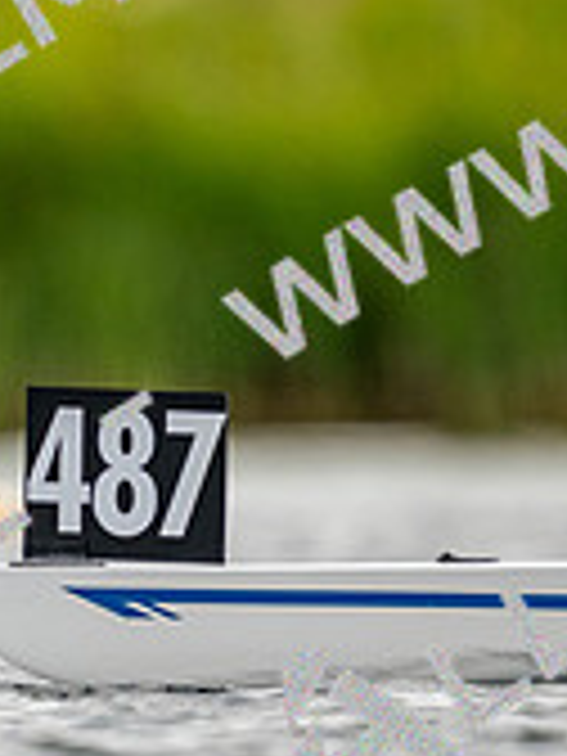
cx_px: -104
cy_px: 434
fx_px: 65279
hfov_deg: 0.5
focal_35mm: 2989
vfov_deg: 0.7
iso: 200
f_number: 4
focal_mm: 600
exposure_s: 1/2000
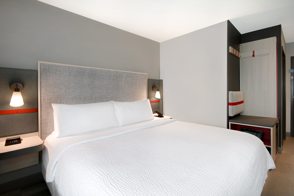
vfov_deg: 69.7
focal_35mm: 17
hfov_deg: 92.4
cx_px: 147
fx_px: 141
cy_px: 98
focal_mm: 11.5
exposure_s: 1/80
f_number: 7.1
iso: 250
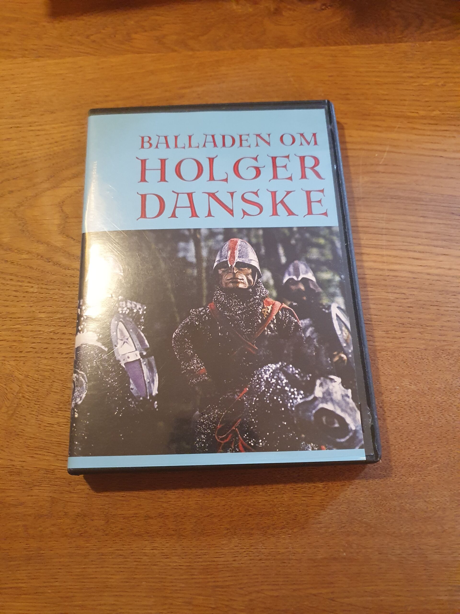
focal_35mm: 26
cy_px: 307
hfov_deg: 53.1
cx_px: 230
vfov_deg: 67.3
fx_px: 461
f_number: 1.5
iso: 640
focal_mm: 4.32
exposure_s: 1/50
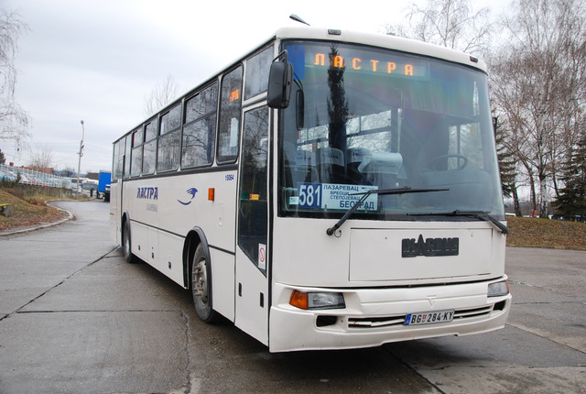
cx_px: 293
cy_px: 197
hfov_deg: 57.1
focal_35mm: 33
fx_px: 538
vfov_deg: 40.2
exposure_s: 1/160
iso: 250
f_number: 6.3
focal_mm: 22
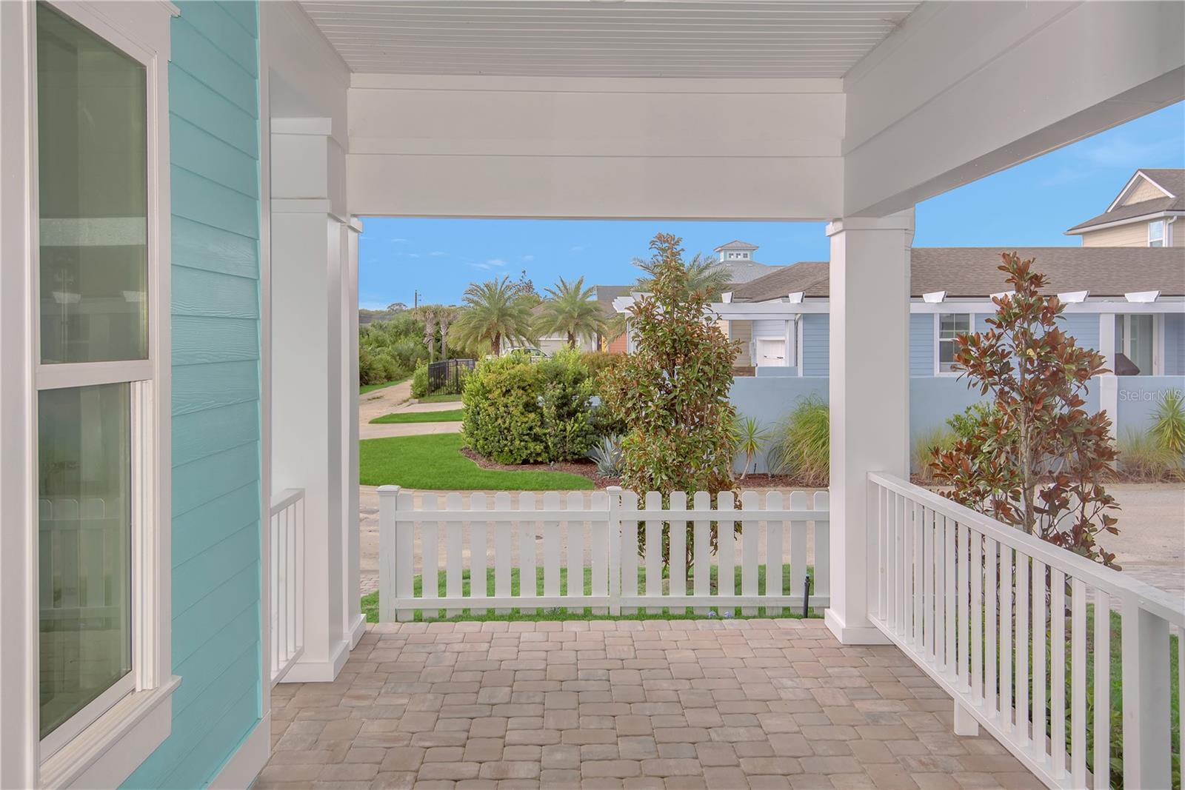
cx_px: 592
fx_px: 988
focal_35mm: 30
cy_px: 395
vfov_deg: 43.6
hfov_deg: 61.9
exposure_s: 1/200
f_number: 8
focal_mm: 30
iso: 200
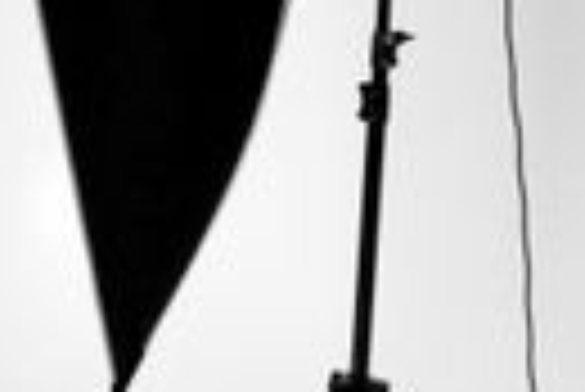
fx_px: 2684
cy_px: 27
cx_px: -374
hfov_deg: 11.7
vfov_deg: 8.3
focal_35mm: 165
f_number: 5.6
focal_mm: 28
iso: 800
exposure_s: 1/60
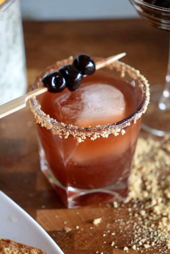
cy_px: 127
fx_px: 530
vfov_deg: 27.0
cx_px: 85
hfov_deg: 18.2
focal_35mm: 75
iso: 640
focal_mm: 50
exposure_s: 1/100
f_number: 2.8
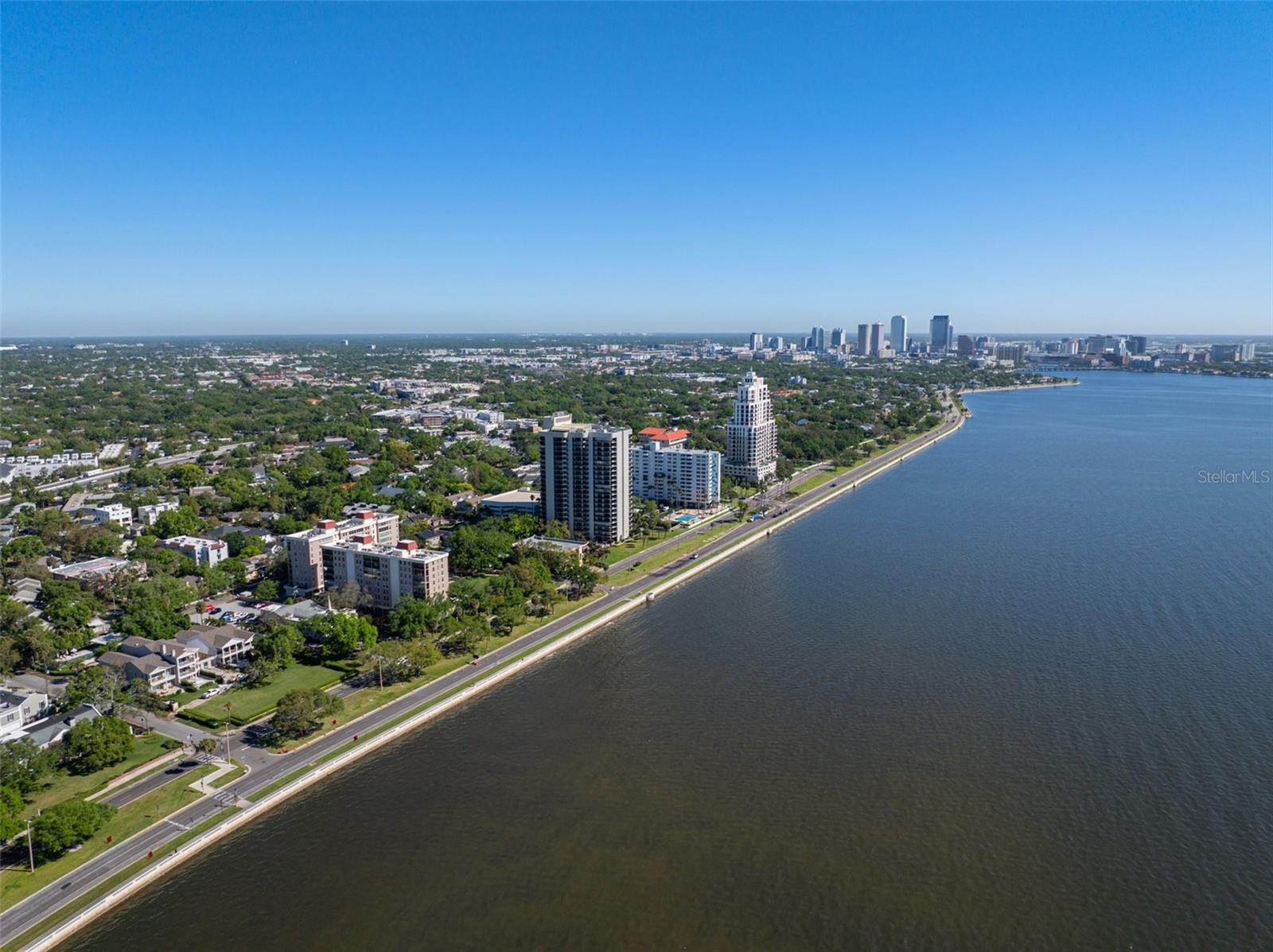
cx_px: 636
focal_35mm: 24
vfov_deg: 56.7
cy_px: 476
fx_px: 882
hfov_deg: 71.6
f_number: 2.8
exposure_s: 1/2500
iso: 100
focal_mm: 12.29
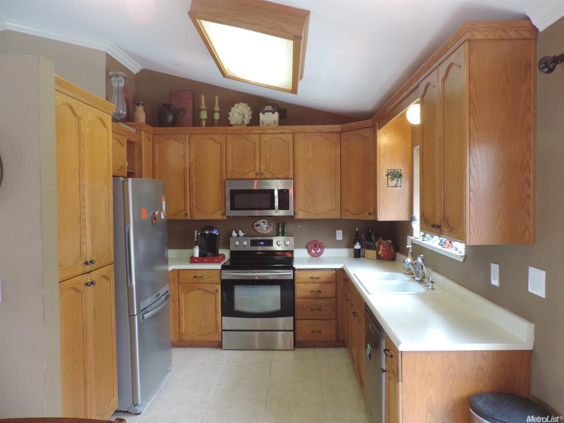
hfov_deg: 71.6
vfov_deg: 56.8
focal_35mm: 24
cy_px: 212
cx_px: 282
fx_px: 391
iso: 360
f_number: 3
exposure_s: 1/30
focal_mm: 4.3
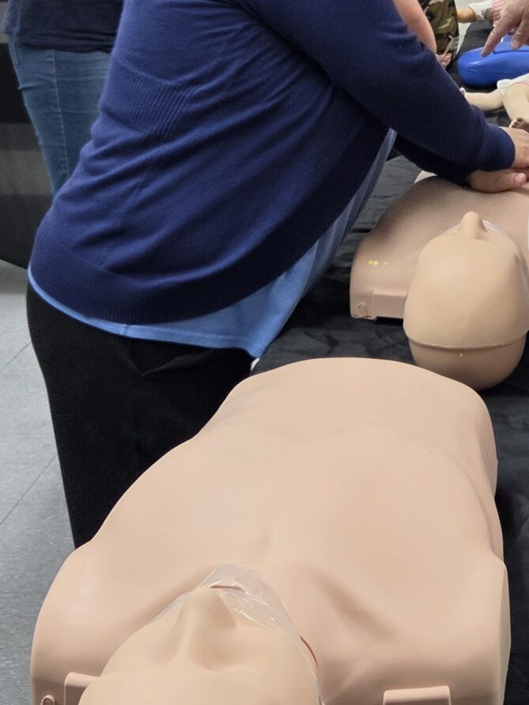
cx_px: 512
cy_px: 69
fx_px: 1345
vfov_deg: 28.3
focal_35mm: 66
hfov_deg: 21.6
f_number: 1.8
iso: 100
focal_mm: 5.4
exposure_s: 1/120
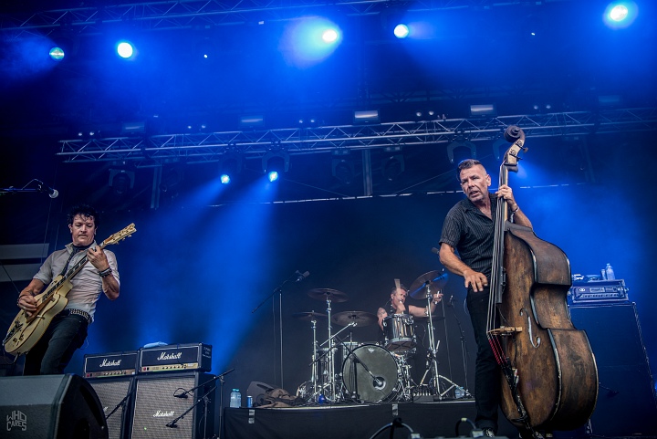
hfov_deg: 58.7
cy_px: 220
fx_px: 584
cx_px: 328
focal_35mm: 32
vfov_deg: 41.2
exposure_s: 1/100
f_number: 2.8
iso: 125
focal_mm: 32
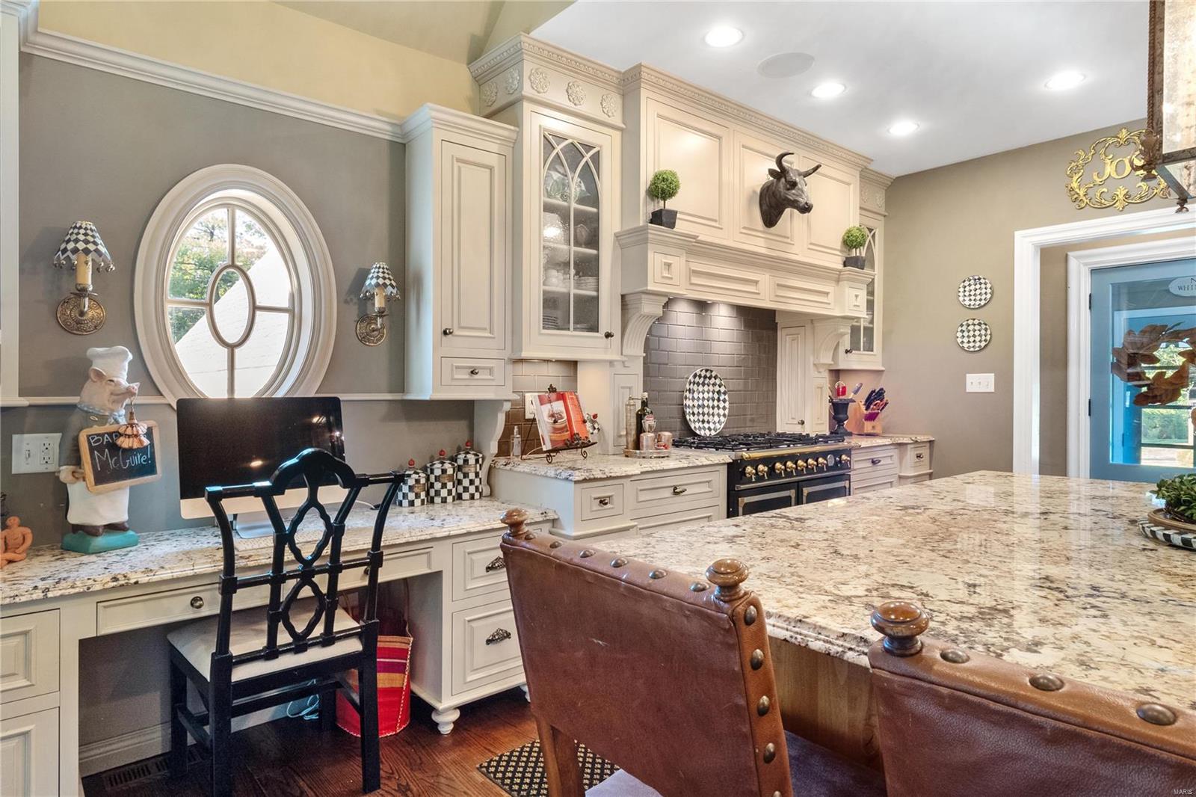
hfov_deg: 84.0
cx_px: 598
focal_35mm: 20
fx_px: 664
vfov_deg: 61.9
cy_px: 398
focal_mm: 10
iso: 400
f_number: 8
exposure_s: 1/5
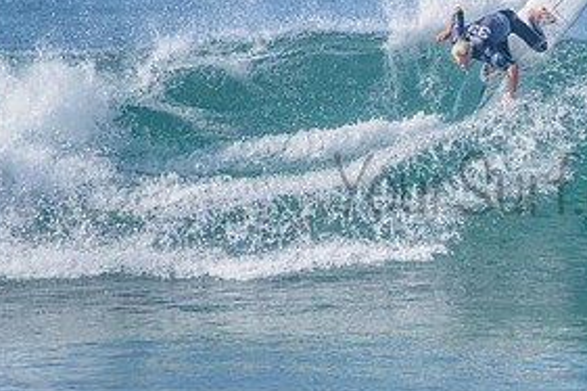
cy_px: 166
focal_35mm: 1033
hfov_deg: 2.0
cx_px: 549
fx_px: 16833
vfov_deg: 1.3
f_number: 5.6
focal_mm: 500
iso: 280
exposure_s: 1/2500
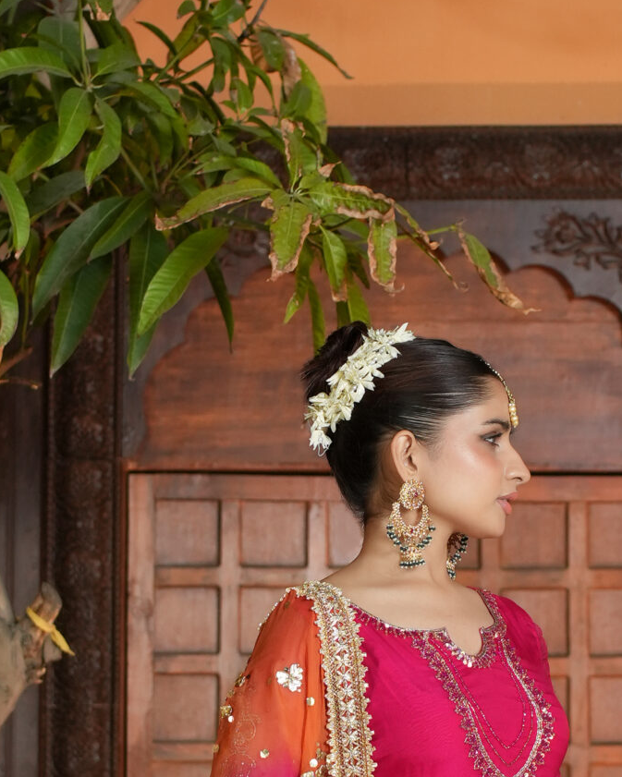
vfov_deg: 18.1
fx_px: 2301
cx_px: 431
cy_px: 963
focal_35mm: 100
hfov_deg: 15.4
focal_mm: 35
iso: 500
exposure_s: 1/125
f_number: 2.8
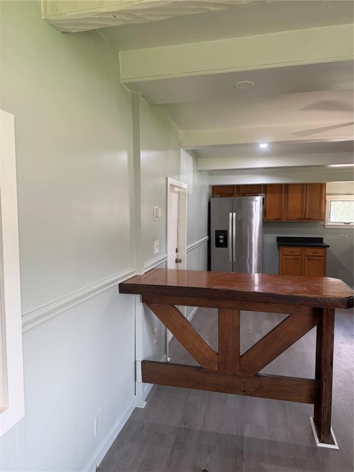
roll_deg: +0.0
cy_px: 236
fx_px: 327
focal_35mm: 24
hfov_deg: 56.8
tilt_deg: -4.8
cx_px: 177
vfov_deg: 71.6
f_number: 1.78
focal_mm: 6.76
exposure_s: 1/60
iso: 160
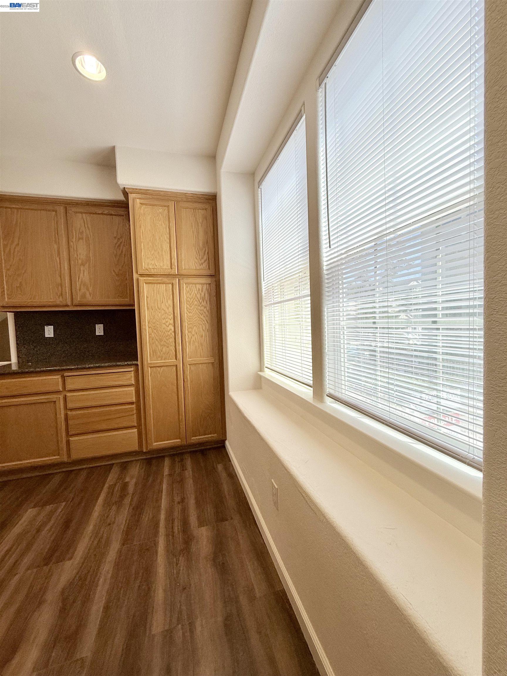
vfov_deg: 102.1
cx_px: 254
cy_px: 338
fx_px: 273
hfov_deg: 85.7
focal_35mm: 14
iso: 50
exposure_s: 1/151
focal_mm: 2.22
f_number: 2.2
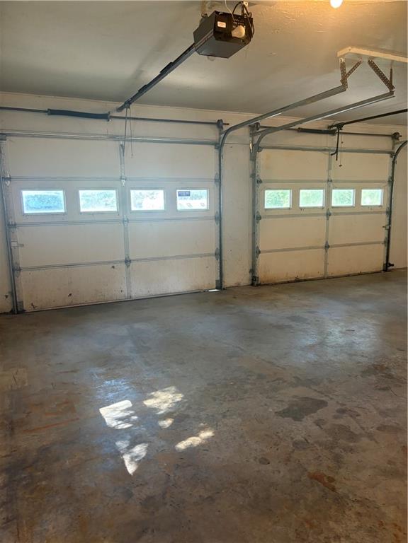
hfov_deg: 53.1
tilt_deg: -10.4
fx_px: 409
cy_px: 272
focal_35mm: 26
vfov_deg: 67.3
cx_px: 204
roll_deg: +0.6
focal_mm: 5.96
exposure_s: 1/60
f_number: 1.6
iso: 200
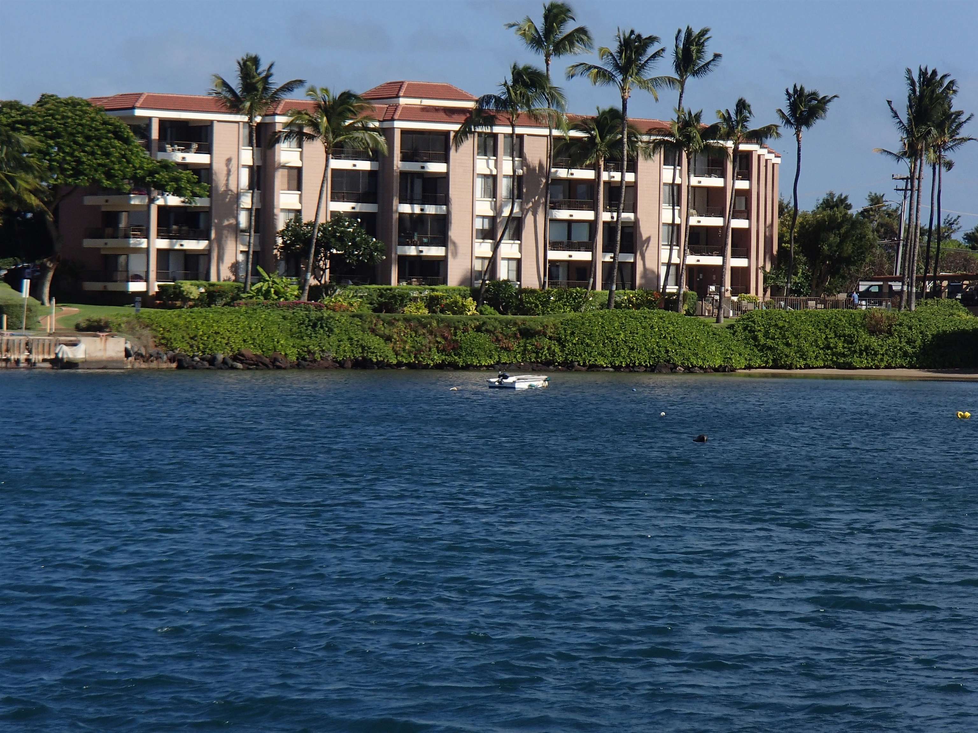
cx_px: 489
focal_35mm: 140
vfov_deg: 10.6
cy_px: 366
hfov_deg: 14.1
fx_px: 3955
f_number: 5.9
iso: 100
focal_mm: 25
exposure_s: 1/640
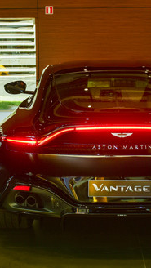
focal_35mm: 84
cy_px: 134
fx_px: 595
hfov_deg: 14.5
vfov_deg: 25.3
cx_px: 82
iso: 200
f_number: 4.2
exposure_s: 1/40
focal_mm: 35
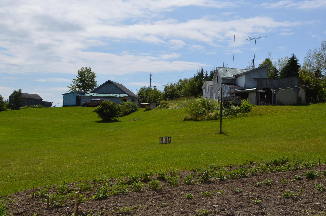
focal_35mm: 43
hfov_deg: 45.5
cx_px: 157
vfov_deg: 31.1
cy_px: 96
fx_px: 389
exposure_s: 1/200
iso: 100
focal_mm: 24
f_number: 11
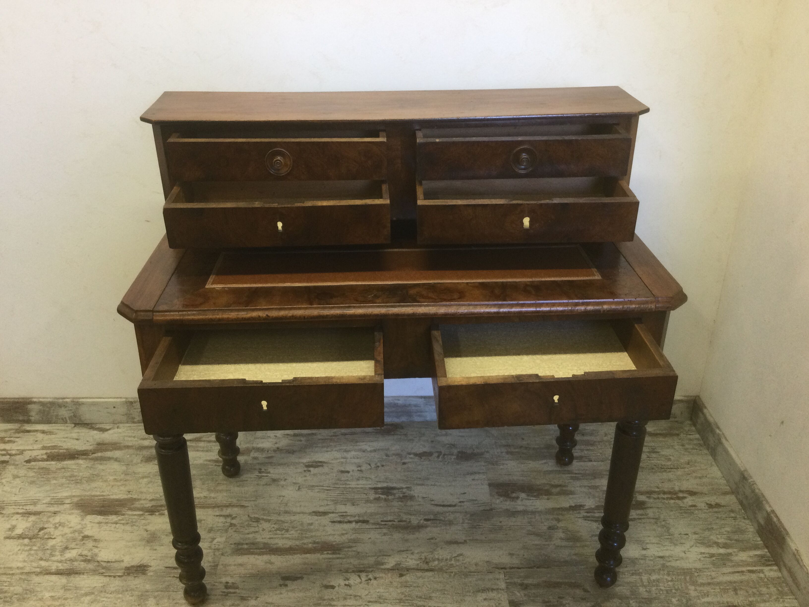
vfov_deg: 45.4
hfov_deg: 58.4
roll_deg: -0.9
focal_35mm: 31
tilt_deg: -28.7
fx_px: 724
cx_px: 404
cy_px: 304
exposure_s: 1/33
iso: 80
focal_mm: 3.3
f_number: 2.4
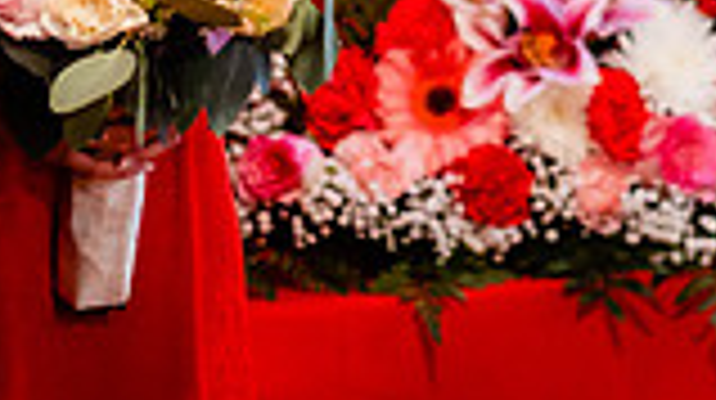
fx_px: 6220
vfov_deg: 3.6
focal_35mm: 328
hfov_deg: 6.6
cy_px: -456
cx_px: 592
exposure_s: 1/160
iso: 800
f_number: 1.2
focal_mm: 56
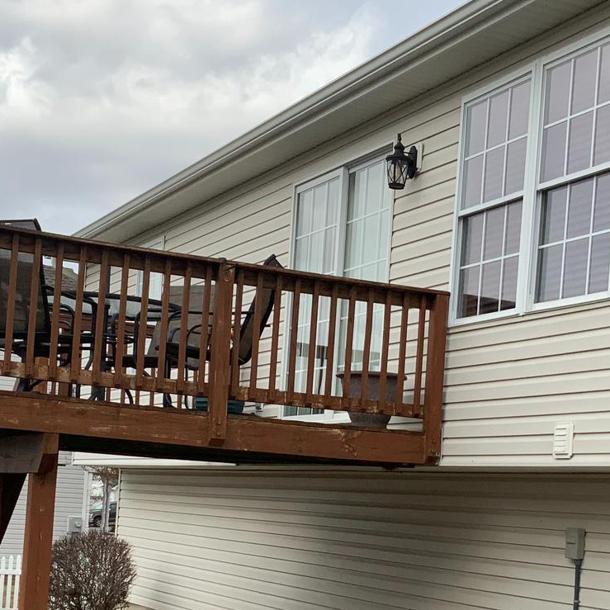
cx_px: 365
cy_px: 482
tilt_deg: -0.8
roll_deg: -3.3
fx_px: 1416
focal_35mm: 71
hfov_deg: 24.3
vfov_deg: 24.0
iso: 16
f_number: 1.8
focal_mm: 3
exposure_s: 1/1577
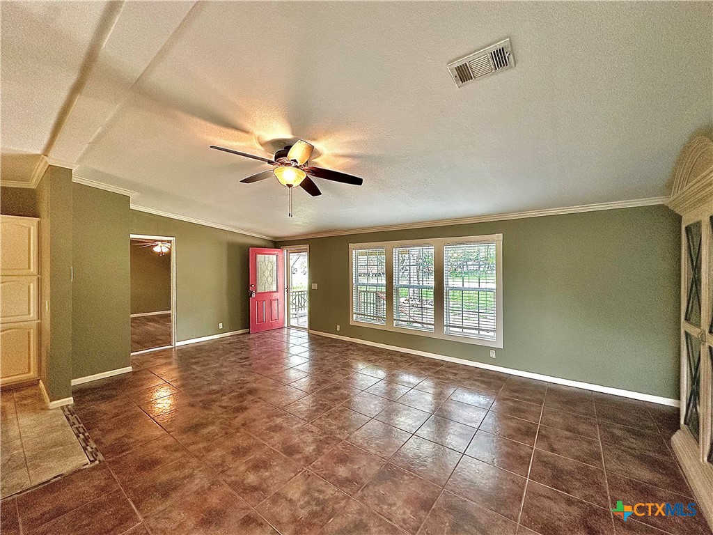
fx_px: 288
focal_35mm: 14
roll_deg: -0.1
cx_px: 356
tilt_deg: +0.4
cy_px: 268
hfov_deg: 102.1
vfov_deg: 85.7
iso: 160
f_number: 2.2
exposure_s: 1/120
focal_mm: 2.22
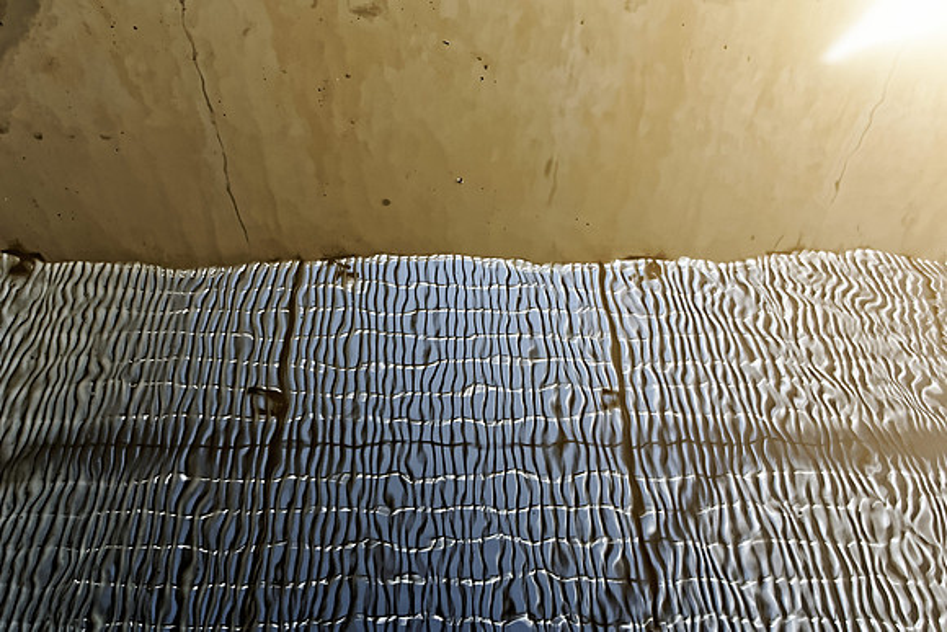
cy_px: 316
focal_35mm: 31
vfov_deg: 42.3
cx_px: 474
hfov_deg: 60.3
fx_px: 816
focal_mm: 11.6
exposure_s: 1/40
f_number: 8
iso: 500
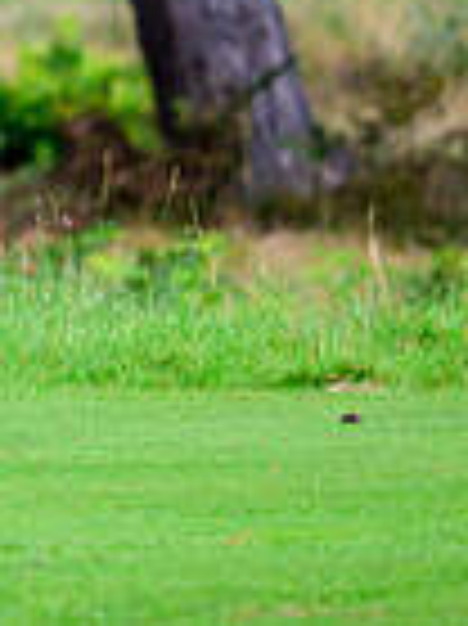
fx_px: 14461
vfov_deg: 2.5
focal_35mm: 801
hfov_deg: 1.8
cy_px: -241
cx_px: -711
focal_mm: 200
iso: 500
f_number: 5.6
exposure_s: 1/2500
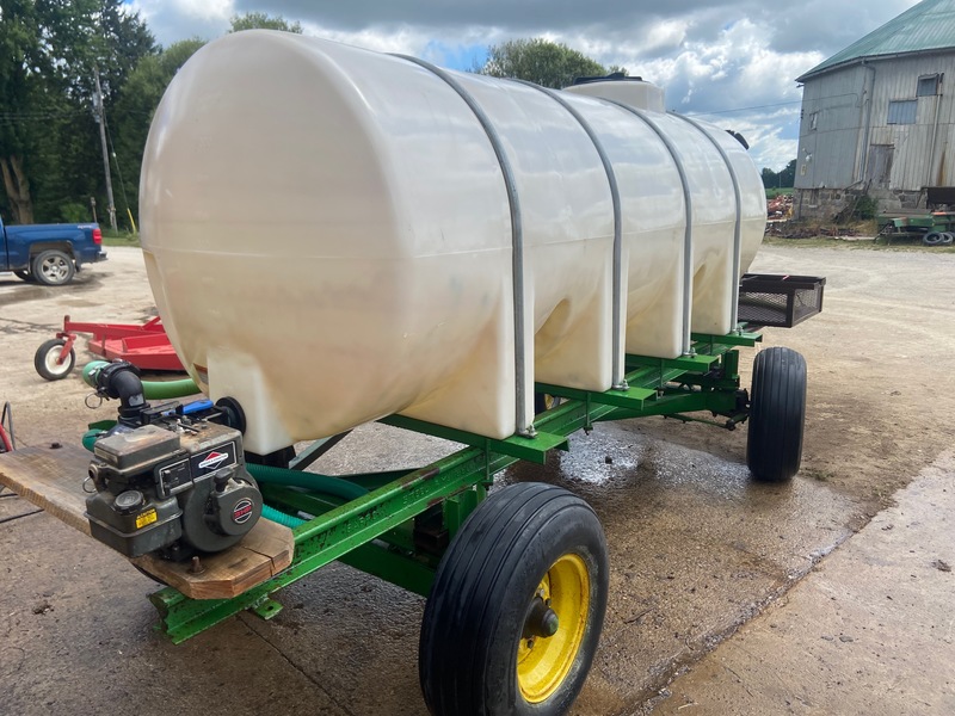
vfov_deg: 53.1
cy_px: 358
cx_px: 478
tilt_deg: -14.0
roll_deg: +0.8
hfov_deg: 67.3
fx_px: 717
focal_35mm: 26
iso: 32
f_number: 1.8
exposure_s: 1/1866
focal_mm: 4.25
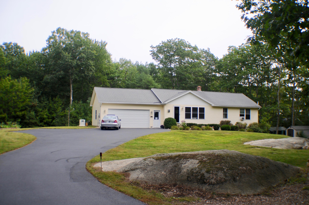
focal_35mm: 42
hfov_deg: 46.5
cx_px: 154
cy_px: 102
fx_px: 360
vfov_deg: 31.8
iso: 200
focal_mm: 28
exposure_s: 1/1250
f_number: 3.3
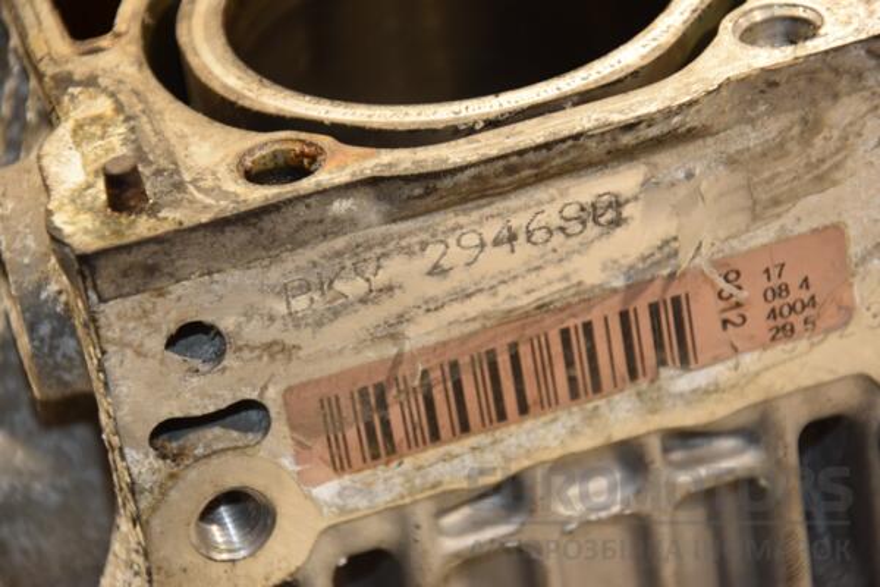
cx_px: 440
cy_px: 294
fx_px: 3850
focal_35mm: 158
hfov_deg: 13.0
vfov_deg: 8.7
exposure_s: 1/100
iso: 800
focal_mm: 105
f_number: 5.6
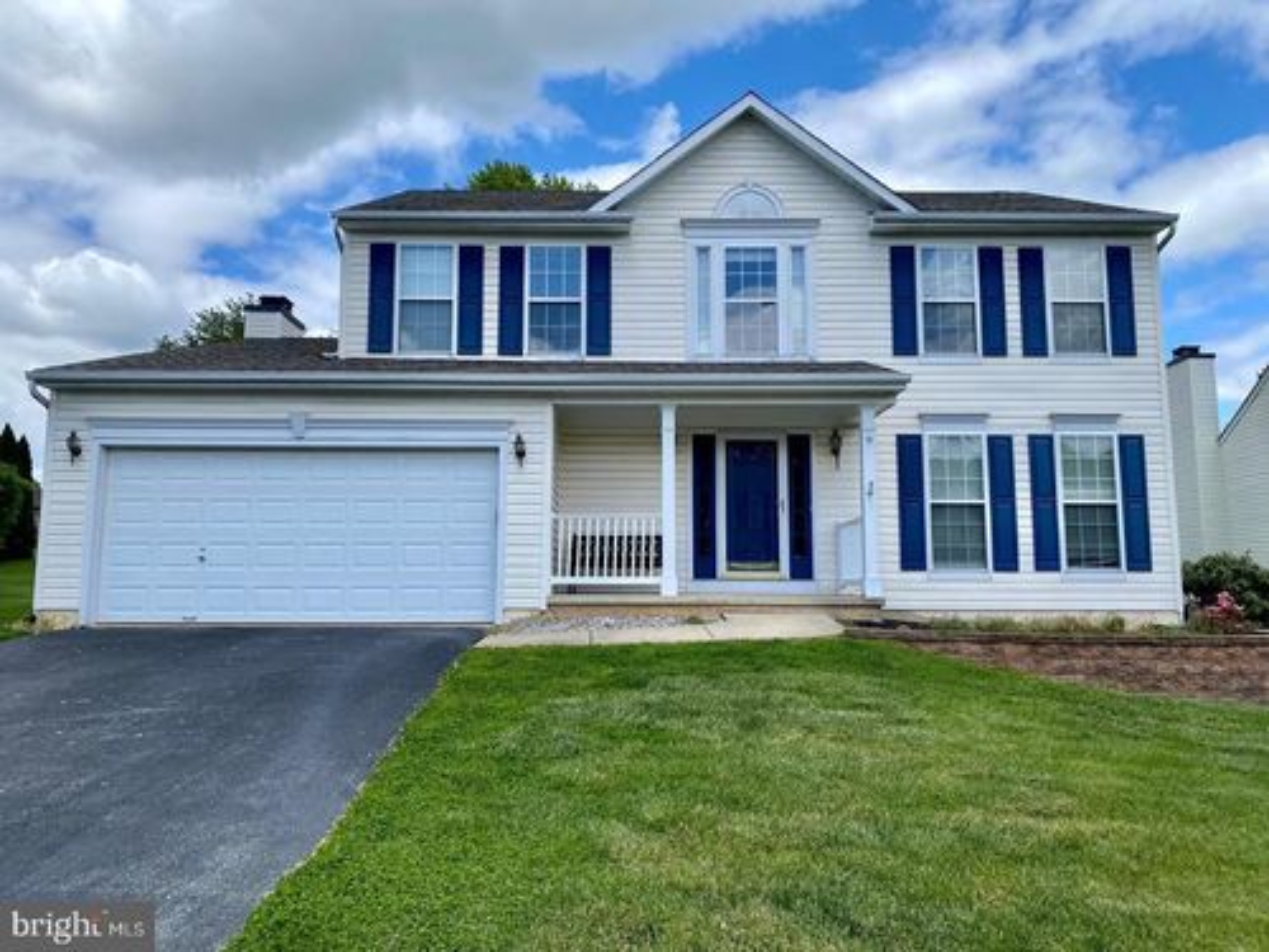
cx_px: 634
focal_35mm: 26
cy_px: 476
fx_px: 953
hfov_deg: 67.3
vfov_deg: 53.1
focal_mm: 4.25
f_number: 1.8
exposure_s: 1/2817
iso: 32
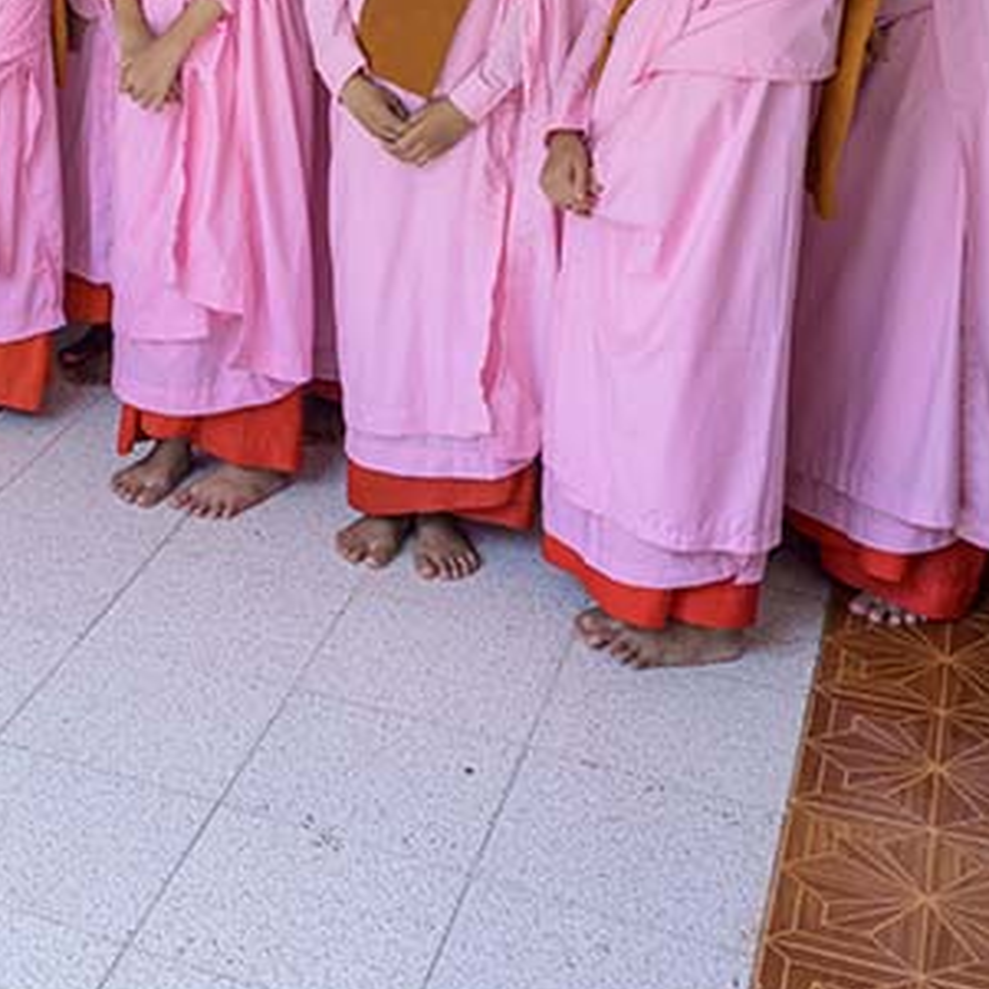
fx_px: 2145
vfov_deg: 24.7
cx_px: -177
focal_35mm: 66
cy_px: -16
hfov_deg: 23.8
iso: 800
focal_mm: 24.5
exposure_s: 1/320
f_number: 6.3
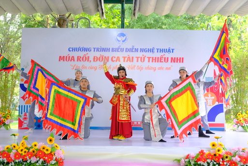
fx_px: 310
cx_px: 117
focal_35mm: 45
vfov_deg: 29.9
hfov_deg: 43.6
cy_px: 80
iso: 400
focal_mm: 27.7
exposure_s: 1/100
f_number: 4
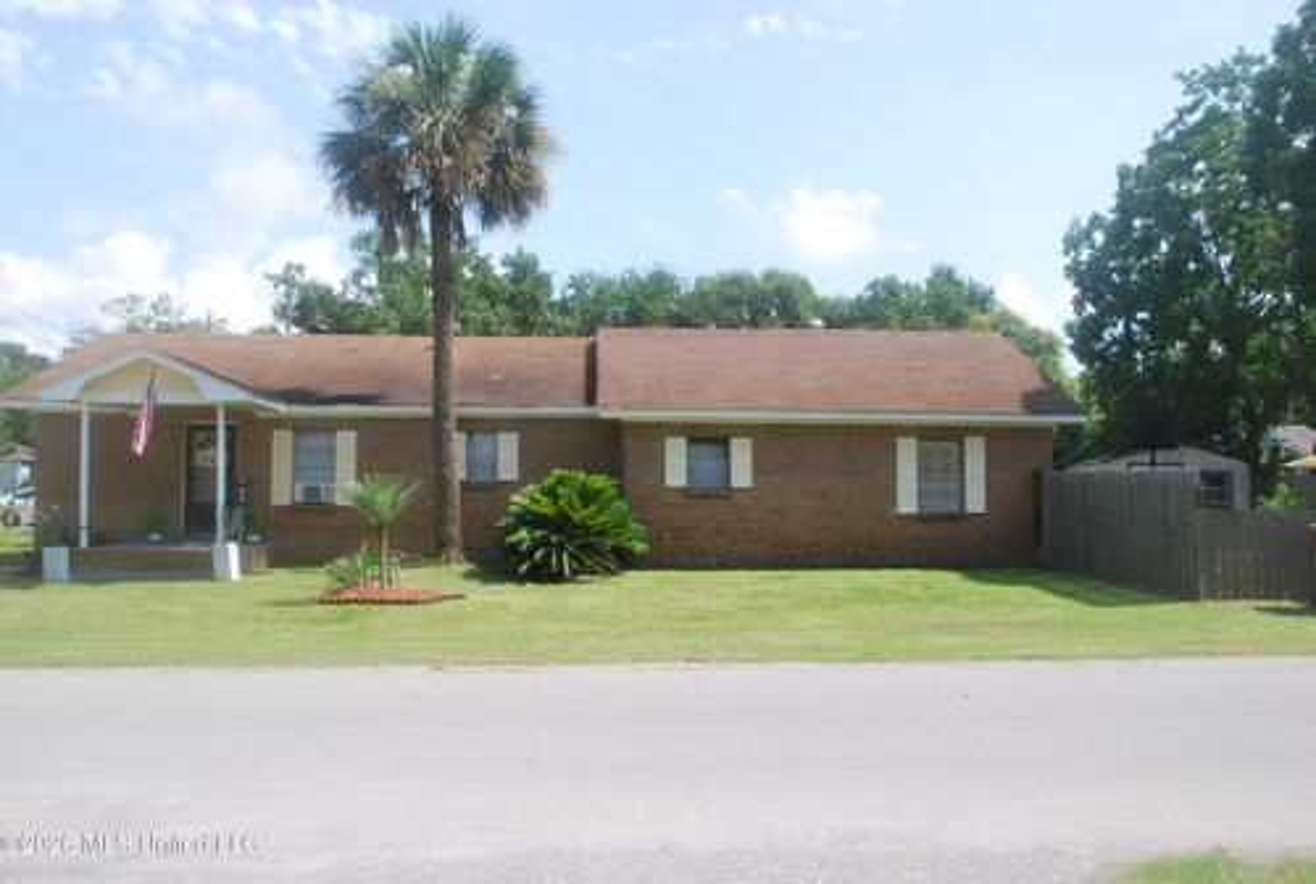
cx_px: 658
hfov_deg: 57.1
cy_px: 442
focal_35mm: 33
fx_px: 1209
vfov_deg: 40.2
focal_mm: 22
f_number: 8
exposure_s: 1/250
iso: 100
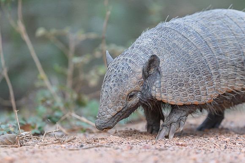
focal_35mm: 662
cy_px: 95
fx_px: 4500
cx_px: 146
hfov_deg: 3.1
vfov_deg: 2.1
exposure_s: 1/640
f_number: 4
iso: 2500
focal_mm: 500
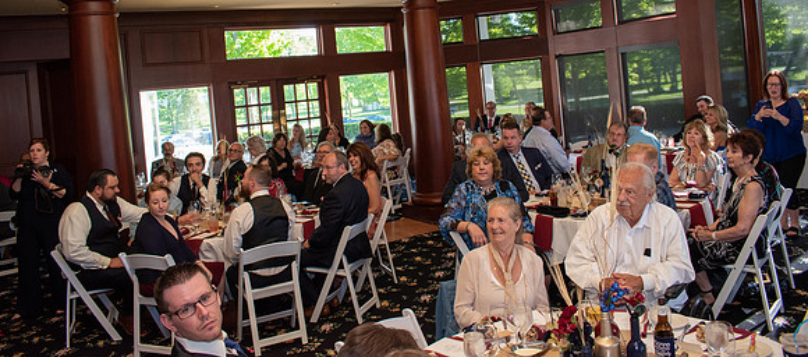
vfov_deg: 32.2
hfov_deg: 67.4
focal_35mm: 30
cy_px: 88
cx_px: 404
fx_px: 606
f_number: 5
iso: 800
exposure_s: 1/100
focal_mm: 18
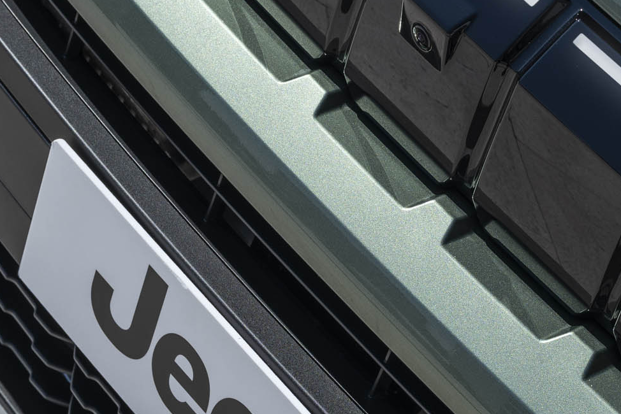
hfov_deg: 14.1
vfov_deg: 9.6
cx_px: 627
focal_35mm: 143
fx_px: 2467
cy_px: 64
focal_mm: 43
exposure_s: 1/250
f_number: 8
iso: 64
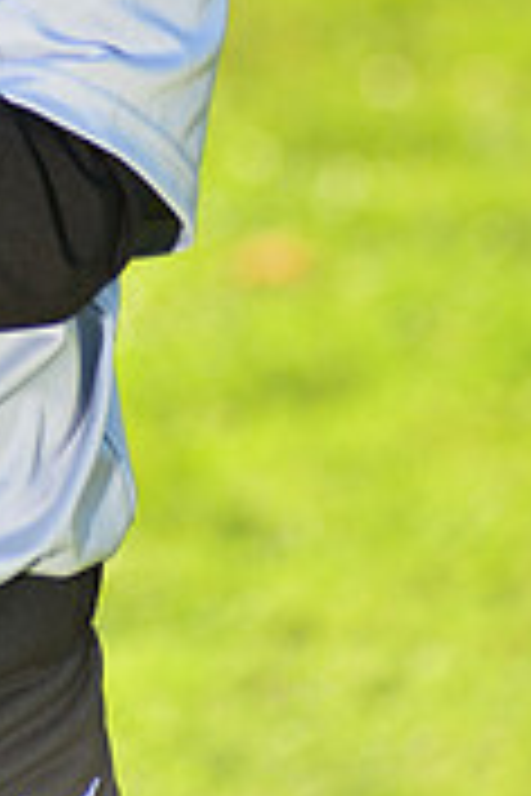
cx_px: -245
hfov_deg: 2.5
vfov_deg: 3.7
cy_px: -369
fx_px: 12301
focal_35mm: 556
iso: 100
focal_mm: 170
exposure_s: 1/250
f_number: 5
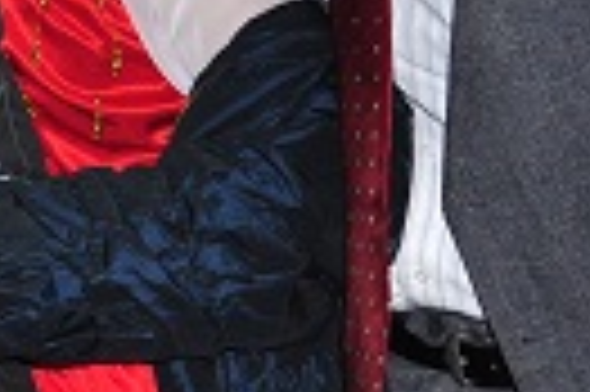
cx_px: -716
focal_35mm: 187
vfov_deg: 7.3
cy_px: 65
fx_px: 3061
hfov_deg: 9.9
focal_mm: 24
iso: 500
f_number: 2.8
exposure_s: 1/200
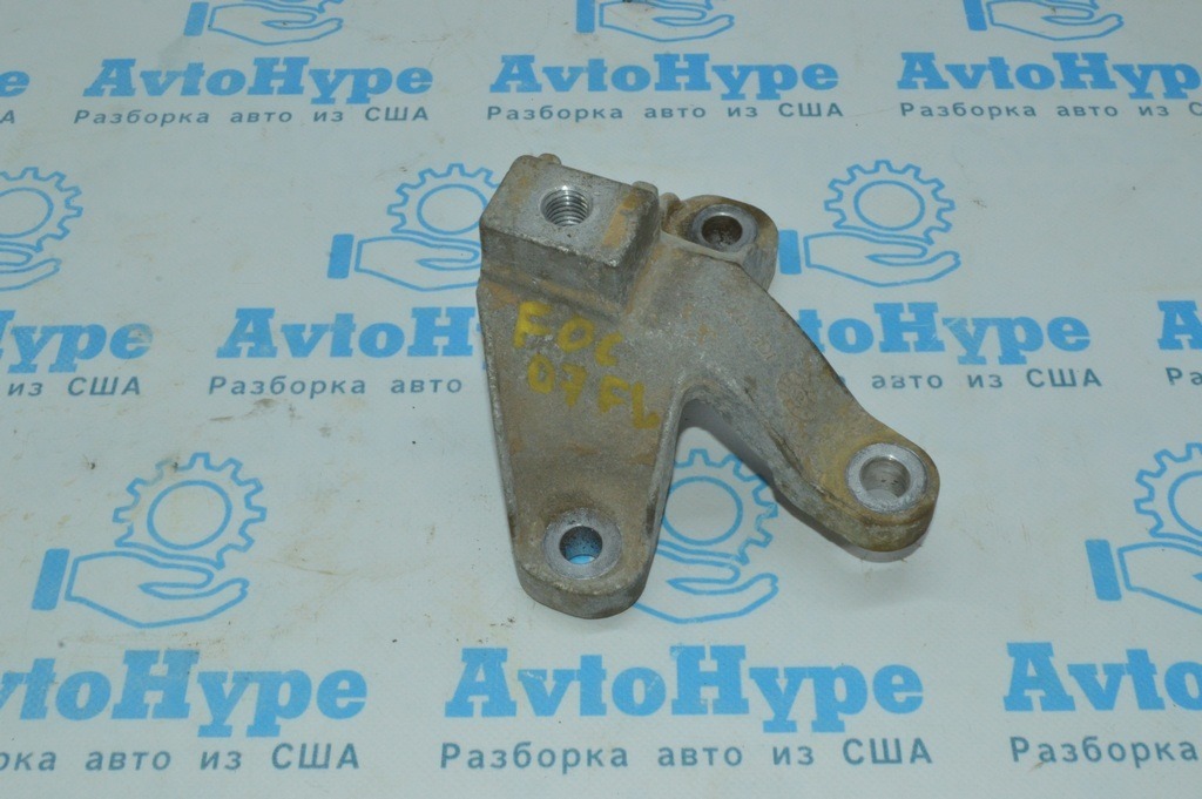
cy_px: 400
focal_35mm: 46
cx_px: 601
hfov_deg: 42.4
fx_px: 1551
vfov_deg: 28.9
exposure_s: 1/25
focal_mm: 31
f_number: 29
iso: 1800
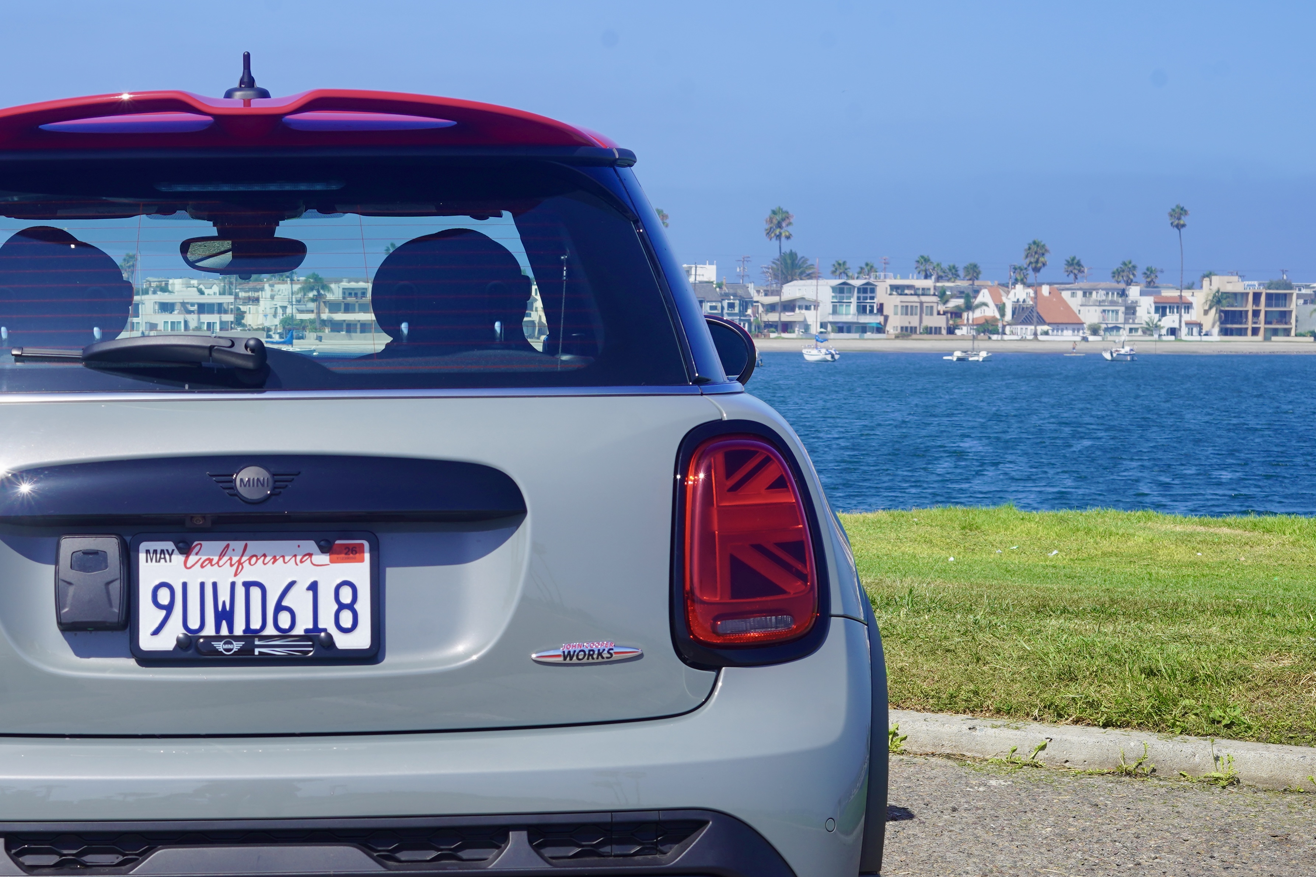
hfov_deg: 23.9
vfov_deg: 16.2
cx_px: 286
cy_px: 601
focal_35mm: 84
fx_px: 3071
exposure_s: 1/160
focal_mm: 50
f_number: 10
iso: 100
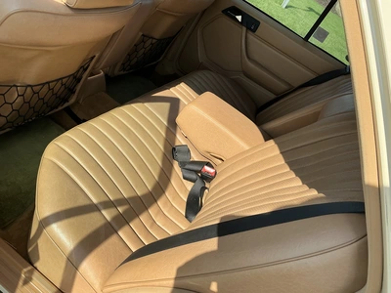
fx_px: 316
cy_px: 146
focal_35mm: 28
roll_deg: -32.6
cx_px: 196
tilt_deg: -32.2
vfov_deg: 49.7
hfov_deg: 63.4
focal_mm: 3
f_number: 1.8
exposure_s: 1/1098
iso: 25
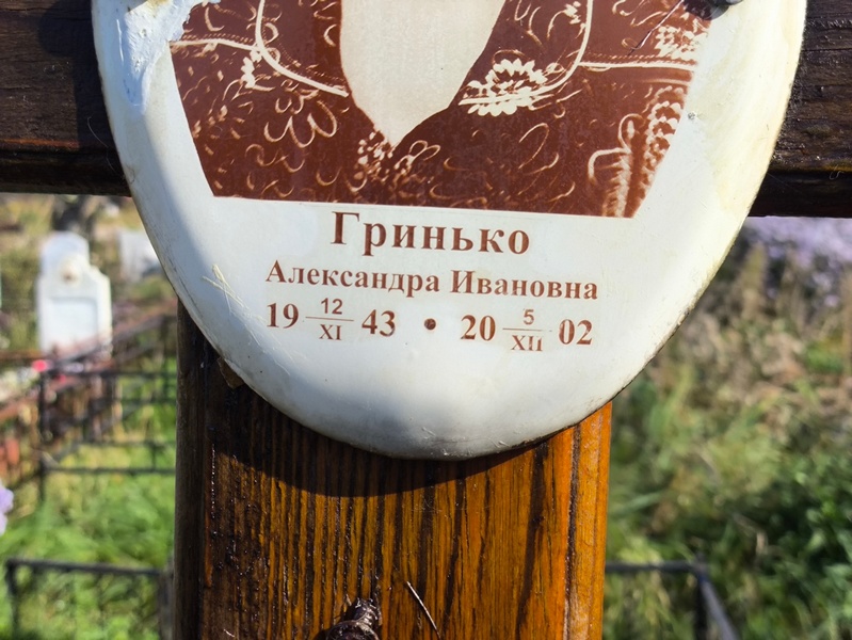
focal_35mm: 50
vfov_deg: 29.1
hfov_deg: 38.2
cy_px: 320
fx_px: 1231
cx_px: 426
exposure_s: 1/1158
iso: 50
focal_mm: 4.71
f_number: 1.7
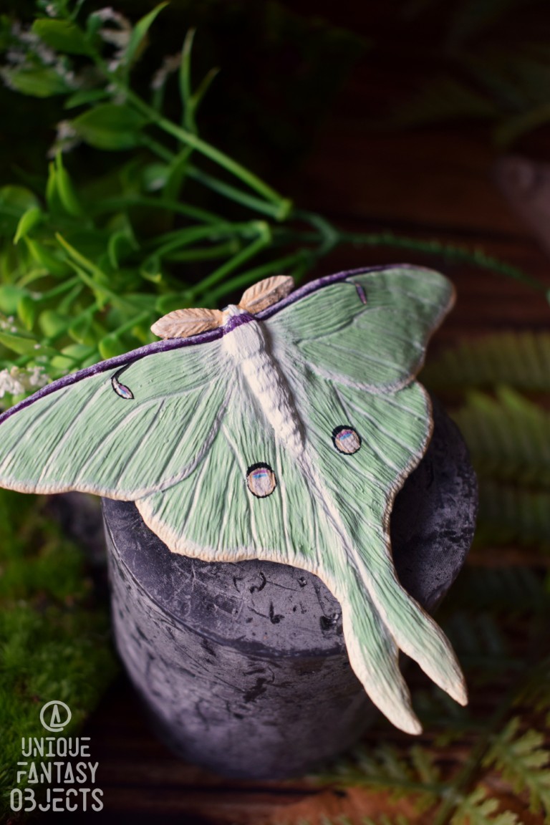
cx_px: 275
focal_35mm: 46
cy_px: 412
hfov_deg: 28.9
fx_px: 1066
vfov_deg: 42.3
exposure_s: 1/60
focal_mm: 31
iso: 450
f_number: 4.2
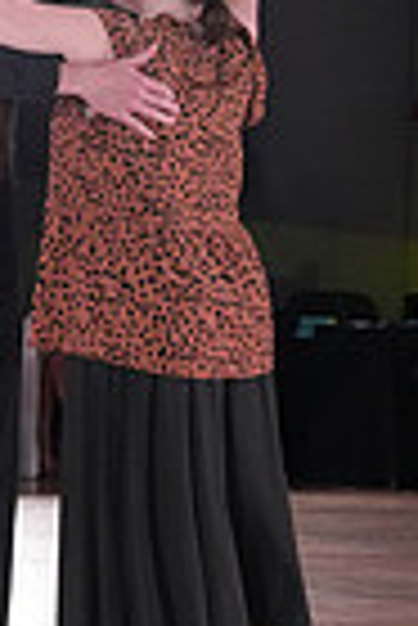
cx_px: -787
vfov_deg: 9.8
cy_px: 367
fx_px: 3653
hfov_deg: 6.1
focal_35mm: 210
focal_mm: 50.3
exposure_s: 1/200
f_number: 7.1
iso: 3200
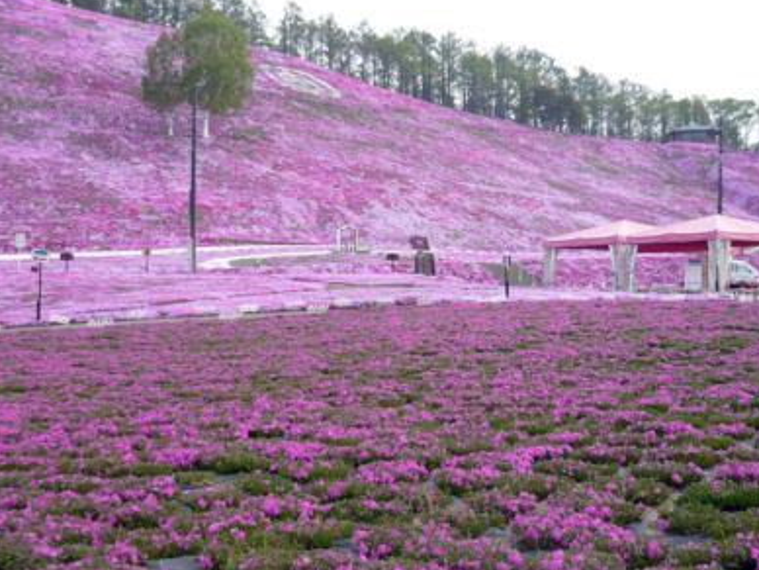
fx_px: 1118
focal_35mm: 51
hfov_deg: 37.4
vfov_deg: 28.5
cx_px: 446
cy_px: 231
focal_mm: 5.5
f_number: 2.8
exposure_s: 1/400
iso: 100
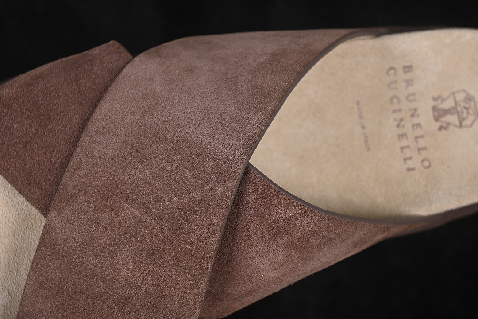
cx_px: 239
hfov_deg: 27.0
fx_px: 996
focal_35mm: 75
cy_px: 160
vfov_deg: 18.2
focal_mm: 50
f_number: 6.3
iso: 160
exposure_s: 1/60
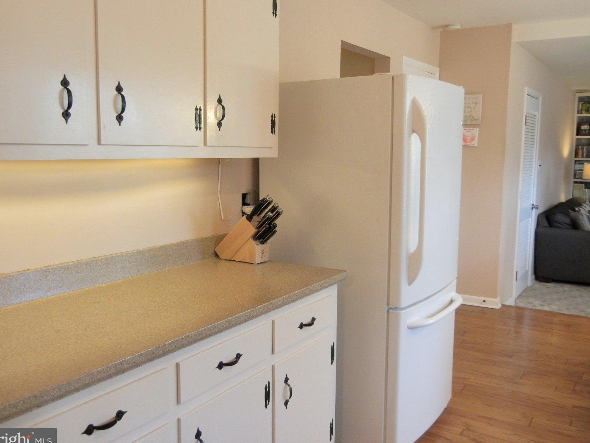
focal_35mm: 31
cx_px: 287
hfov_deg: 58.4
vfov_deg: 45.4
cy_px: 223
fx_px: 528
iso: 257
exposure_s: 1/29.3
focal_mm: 5.4
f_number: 3.5
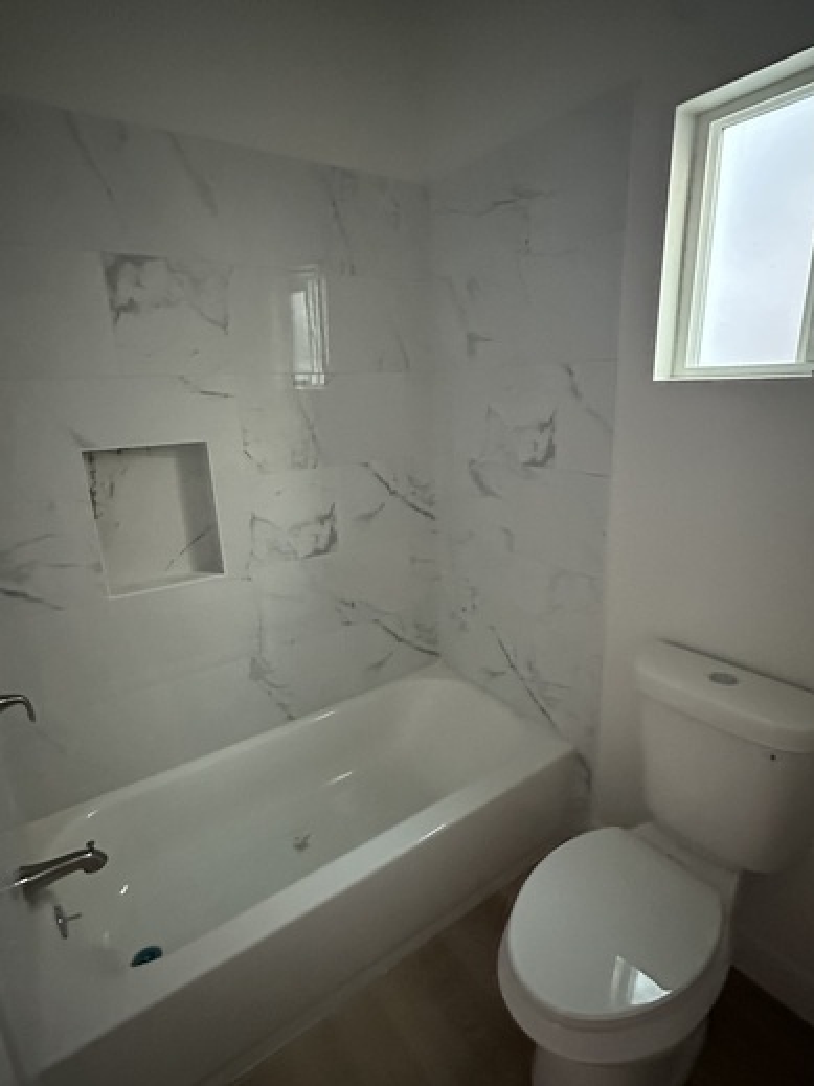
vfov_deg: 87.8
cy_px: 547
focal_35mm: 18
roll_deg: +1.2
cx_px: 423
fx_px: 565
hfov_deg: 71.5
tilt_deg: -13.2
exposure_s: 1/36
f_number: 2.2
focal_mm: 2.22
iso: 1600
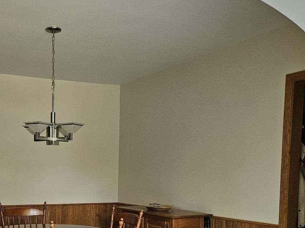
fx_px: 405
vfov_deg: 30.3
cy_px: 198
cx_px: 66
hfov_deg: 39.8
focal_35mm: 46
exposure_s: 1/120
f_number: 1.8
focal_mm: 5.4
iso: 250
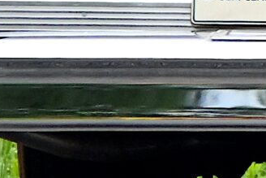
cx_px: 677
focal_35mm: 2202
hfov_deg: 0.9
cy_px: -225
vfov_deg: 0.6
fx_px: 16277
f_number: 6
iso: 2000
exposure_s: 1/250
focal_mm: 188
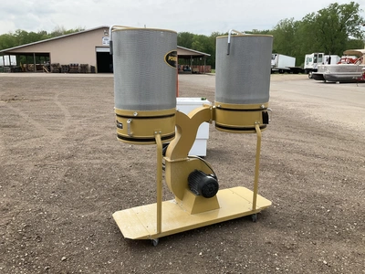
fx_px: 306
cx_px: 182
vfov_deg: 48.2
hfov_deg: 61.7
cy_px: 137
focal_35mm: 29
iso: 25
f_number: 1.8
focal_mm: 3
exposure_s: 1/1412
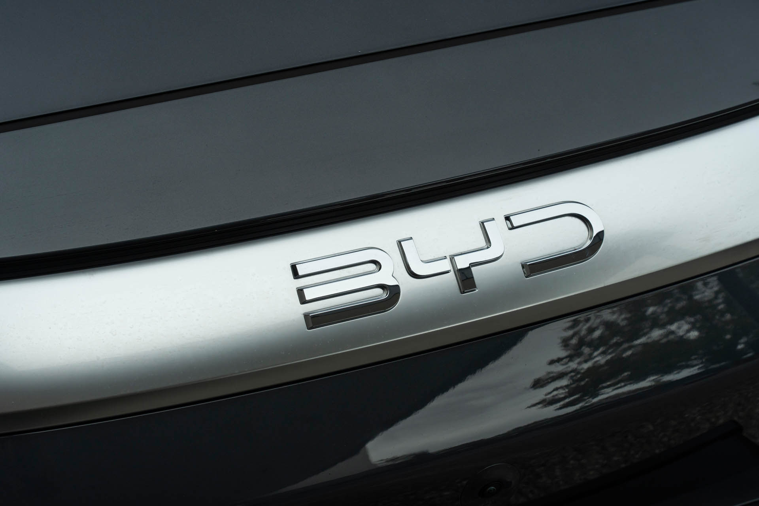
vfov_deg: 15.0
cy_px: 253
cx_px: 380
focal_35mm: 91
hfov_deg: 22.4
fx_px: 1918
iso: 500
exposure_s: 1/100
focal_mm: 91
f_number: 11
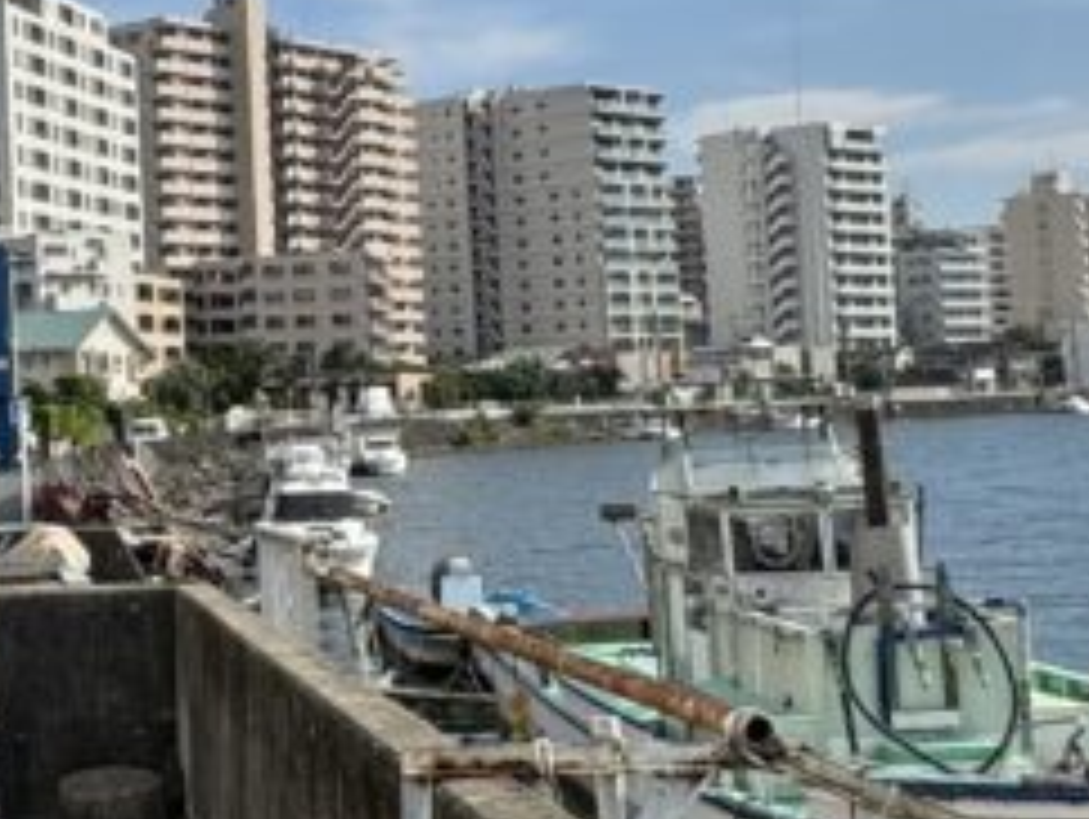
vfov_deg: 19.9
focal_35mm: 74
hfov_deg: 24.8
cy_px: 302
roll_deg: +3.0
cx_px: -63
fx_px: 2330
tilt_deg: +5.0
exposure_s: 1/2494
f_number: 2.2
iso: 50
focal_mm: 2.22
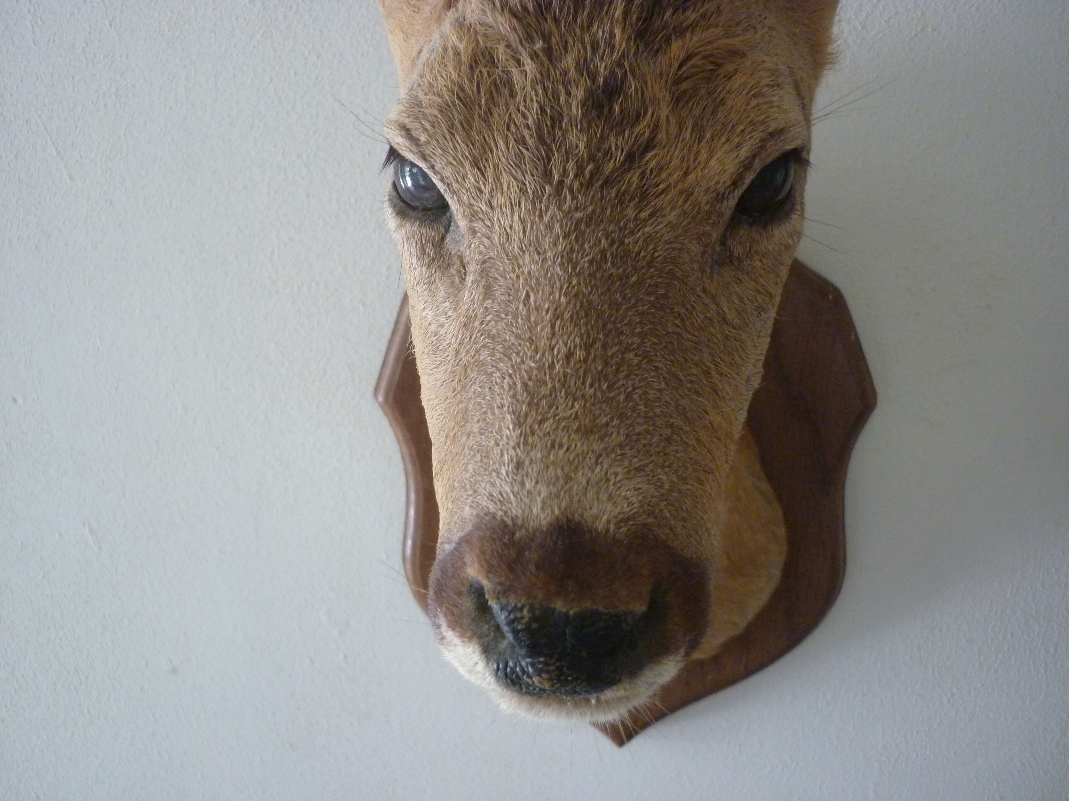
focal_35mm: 33
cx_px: 534
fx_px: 1019
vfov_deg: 42.9
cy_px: 400
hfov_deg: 55.4
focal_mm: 5.5
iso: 400
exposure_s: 1/30
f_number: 2.8
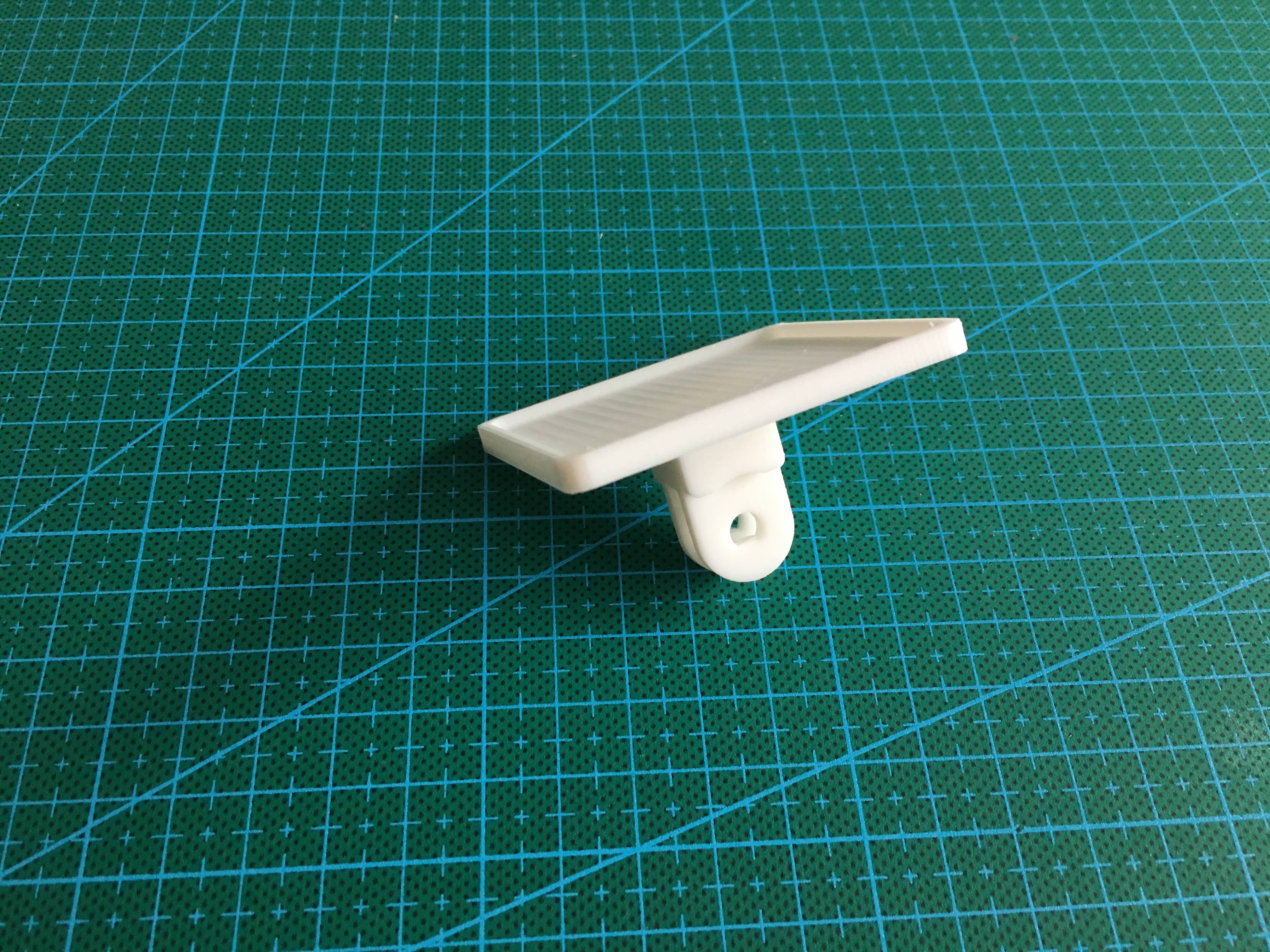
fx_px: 1064
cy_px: 476
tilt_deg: -60.2
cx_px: 635
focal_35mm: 29
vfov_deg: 48.2
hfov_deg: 61.7
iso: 125
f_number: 2.2
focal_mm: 4.15
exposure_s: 1/33
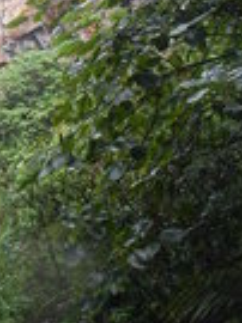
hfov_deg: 16.5
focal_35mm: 83
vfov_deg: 23.5
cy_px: 117
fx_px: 775
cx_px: -101
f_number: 3.9
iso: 125
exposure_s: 1/60
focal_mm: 5
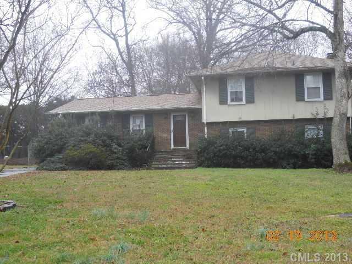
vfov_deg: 35.1
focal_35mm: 41
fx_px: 417
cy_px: 132
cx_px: 176
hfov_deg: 45.8
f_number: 3.2
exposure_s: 1/60
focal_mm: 7.3
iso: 80
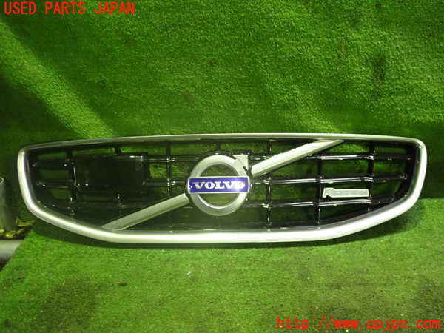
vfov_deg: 46.8
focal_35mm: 30
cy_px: 166
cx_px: 222
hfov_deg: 60.0
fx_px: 385
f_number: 2.3
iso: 800
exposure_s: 1/25
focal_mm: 5.4
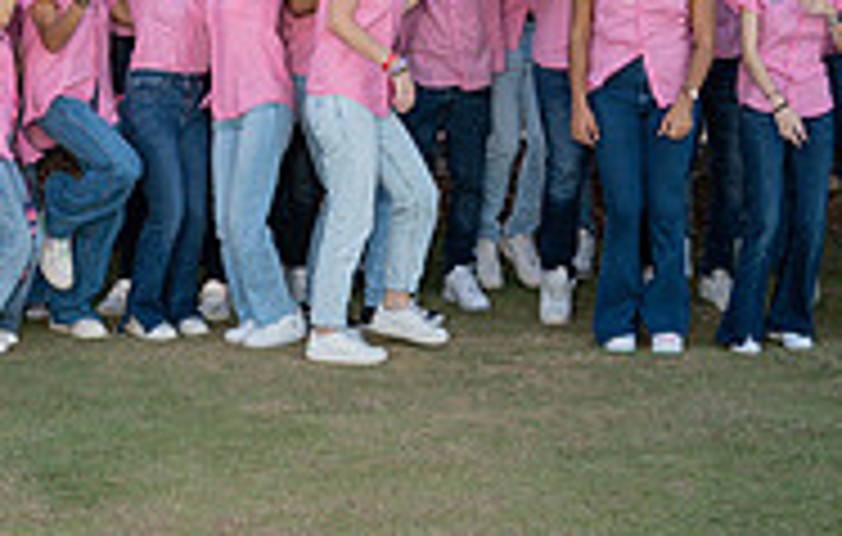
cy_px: -62
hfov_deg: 22.2
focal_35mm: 92
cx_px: 206
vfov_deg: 14.1
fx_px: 2122
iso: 320
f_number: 5.6
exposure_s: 1/250
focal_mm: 26
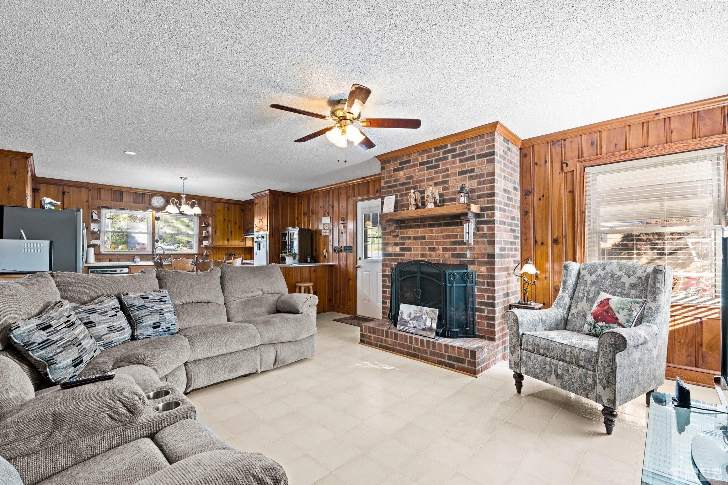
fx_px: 303
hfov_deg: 100.4
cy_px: 242
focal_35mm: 15
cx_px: 364
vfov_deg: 77.3
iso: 400
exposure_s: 1/3
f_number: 7.1
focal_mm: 15
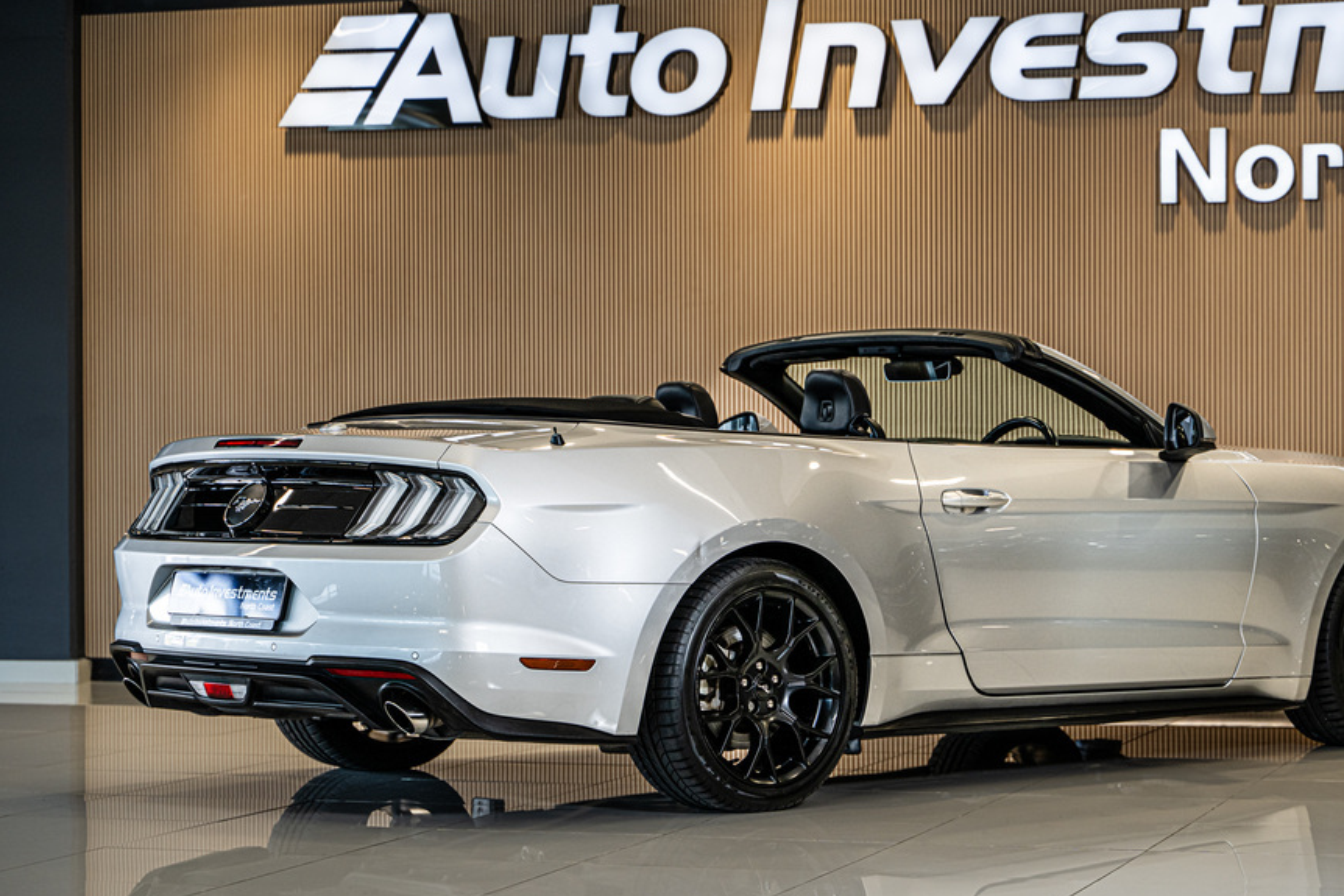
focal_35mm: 89
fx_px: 3323
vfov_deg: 15.4
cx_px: 769
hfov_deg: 22.8
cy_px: 489
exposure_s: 1/160
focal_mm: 75
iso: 400
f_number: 4
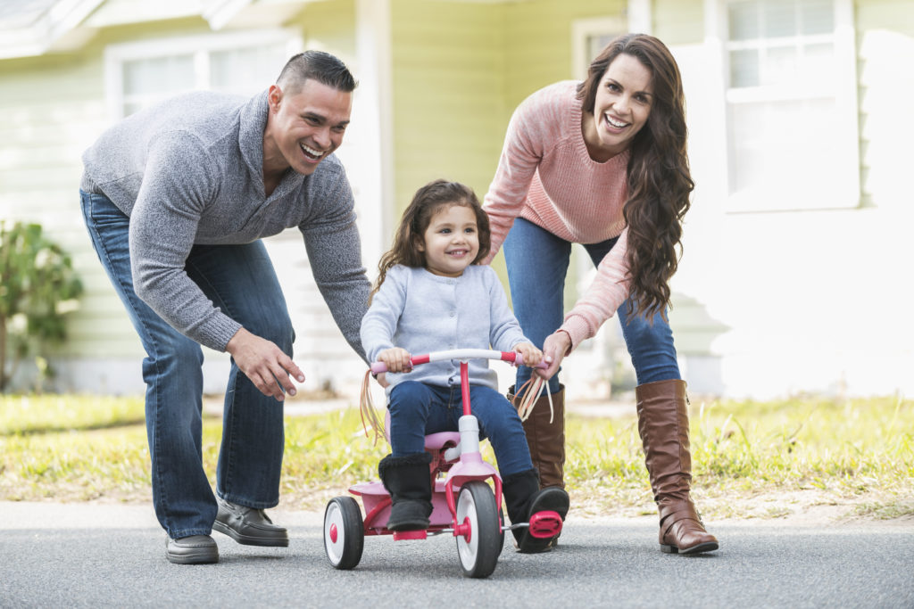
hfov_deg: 16.4
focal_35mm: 125
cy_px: 304
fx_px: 3174
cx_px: 457
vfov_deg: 11.0
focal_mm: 125
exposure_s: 1/250
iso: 250
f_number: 3.5
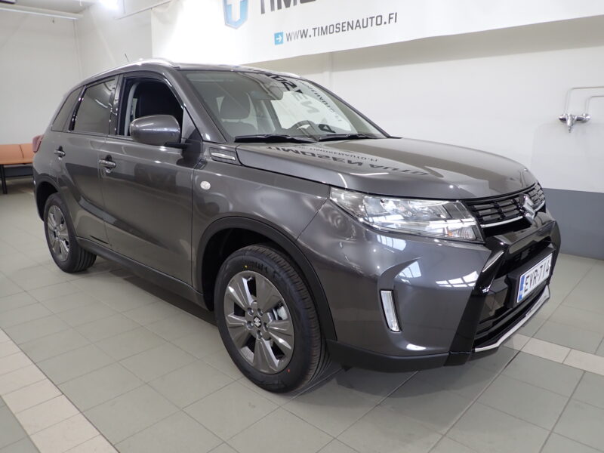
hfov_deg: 69.4
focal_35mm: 25
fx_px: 436
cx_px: 302
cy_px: 226
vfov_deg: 54.9
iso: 125
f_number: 2
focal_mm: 4.5
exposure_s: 1/60
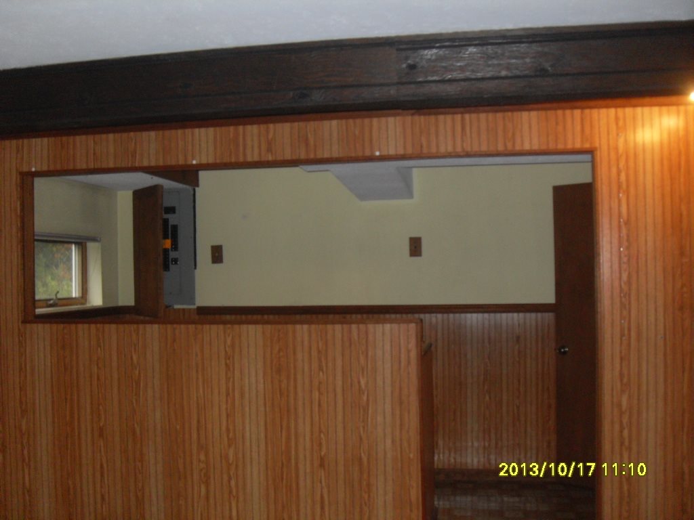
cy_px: 260
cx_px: 347
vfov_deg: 38.7
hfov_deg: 50.1
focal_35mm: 37
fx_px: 742
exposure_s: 1/45
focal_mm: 6.3
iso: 160
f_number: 2.8
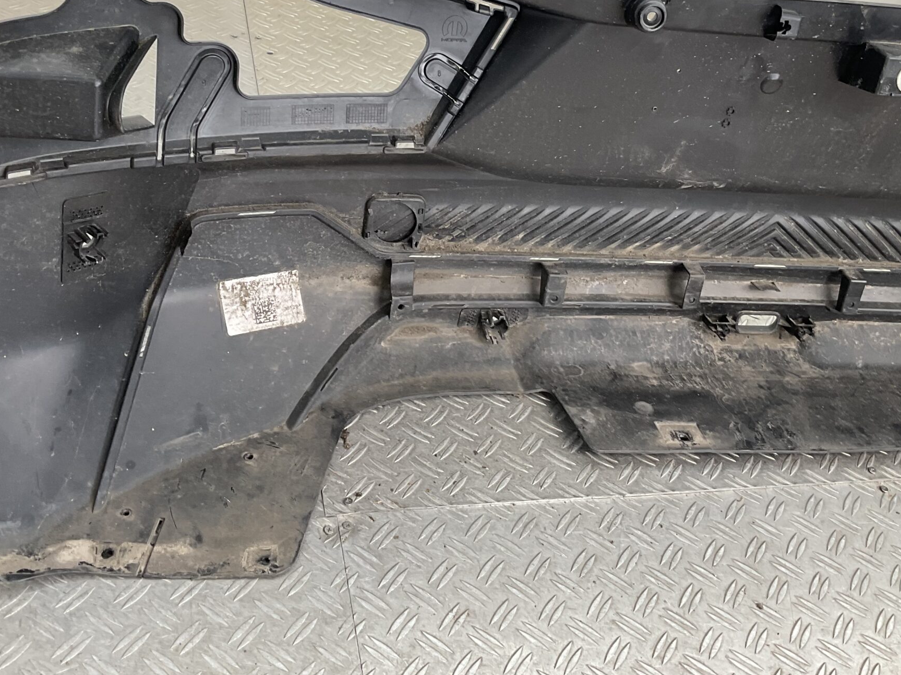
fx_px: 1119
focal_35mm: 43
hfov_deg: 43.8
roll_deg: -15.9
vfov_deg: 33.0
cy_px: 179
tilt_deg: -32.0
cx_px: 465
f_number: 1.8
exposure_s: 1/120
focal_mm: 3
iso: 32
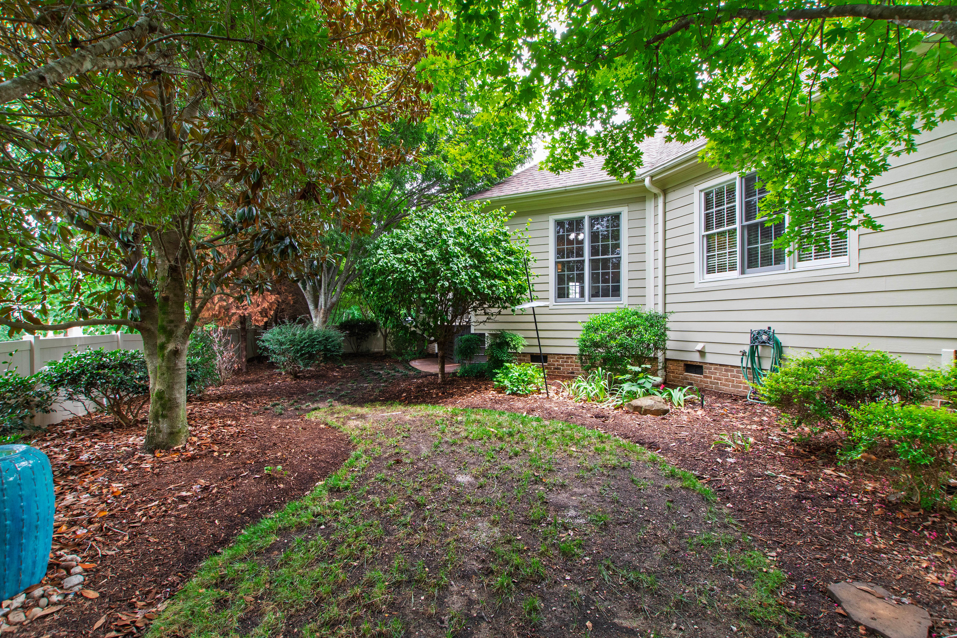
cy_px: 319
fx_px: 399
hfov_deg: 100.4
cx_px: 478
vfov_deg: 77.3
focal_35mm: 15
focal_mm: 10
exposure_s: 1/40
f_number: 8
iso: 400
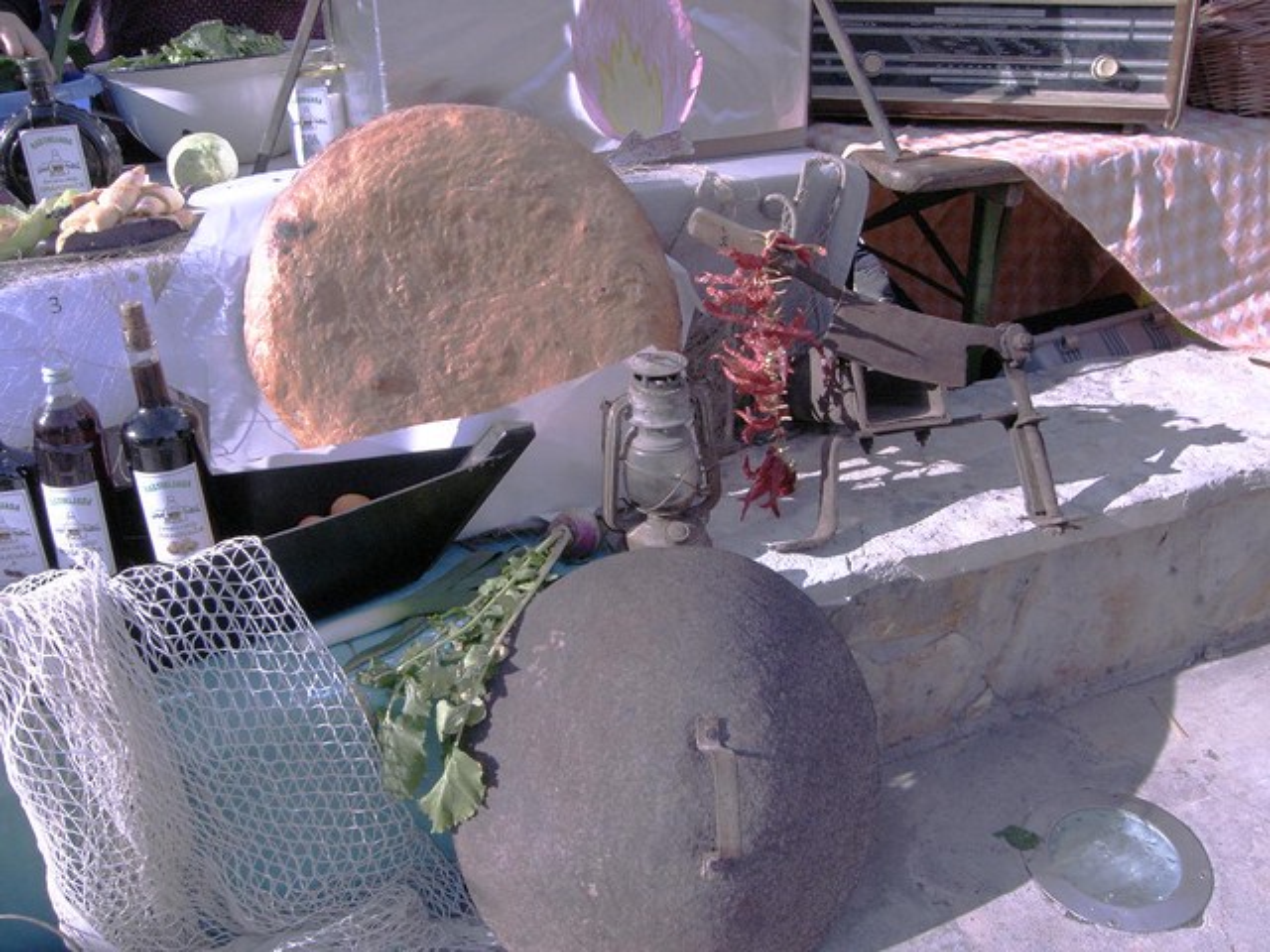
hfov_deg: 46.8
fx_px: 1468
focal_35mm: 40
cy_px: 476
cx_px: 635
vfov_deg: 36.0
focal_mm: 10.3
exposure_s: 1/500
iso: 200
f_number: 7.1
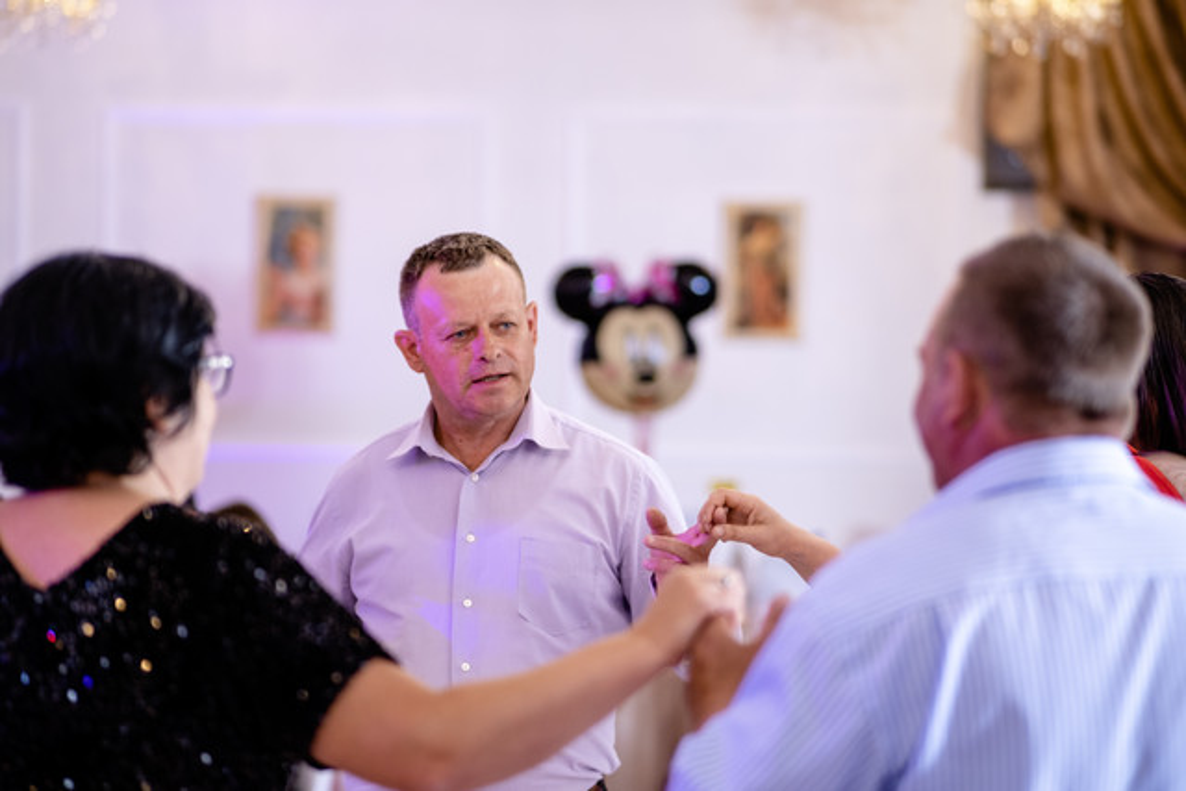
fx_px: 4218
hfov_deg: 16.0
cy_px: 396
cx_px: 593
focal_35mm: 128
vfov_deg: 10.7
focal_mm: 85
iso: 640
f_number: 1.8
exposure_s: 1/200
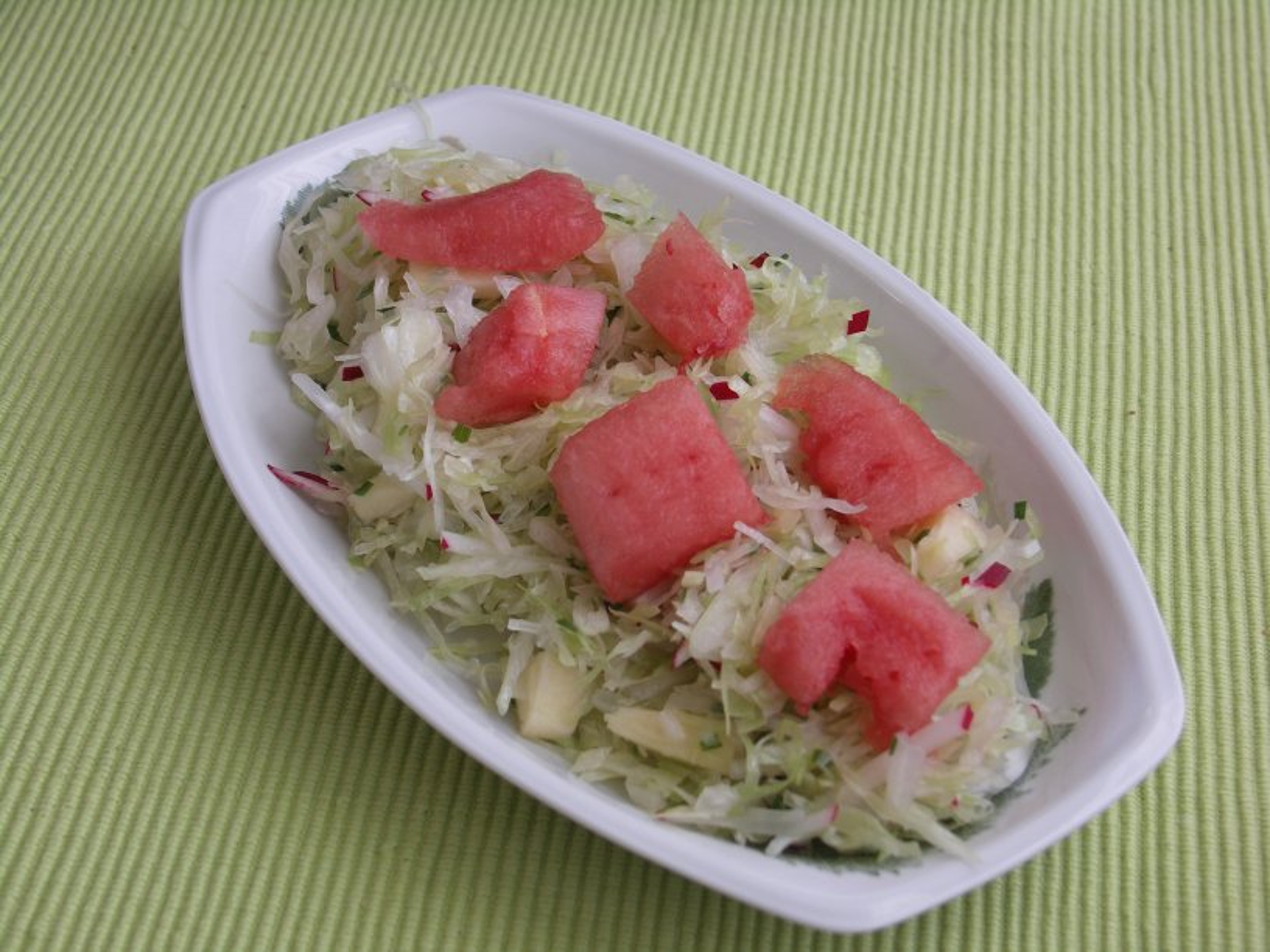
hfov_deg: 33.2
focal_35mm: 58
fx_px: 2128
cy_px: 476
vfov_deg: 25.2
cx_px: 635
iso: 100
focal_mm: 15.1
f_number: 3.2
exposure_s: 1/30
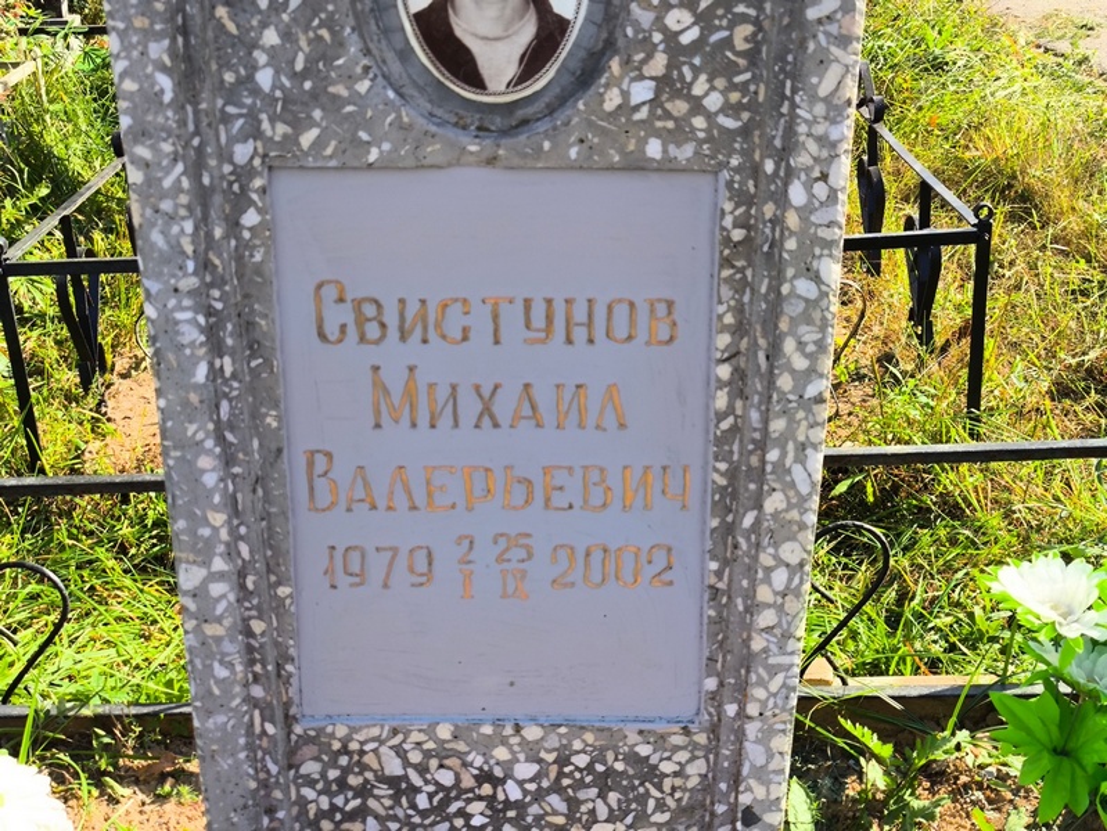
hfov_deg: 38.2
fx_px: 1600
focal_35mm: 50
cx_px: 554
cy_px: 416
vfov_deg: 29.1
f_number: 1.7
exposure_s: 1/721
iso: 50
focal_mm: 4.71
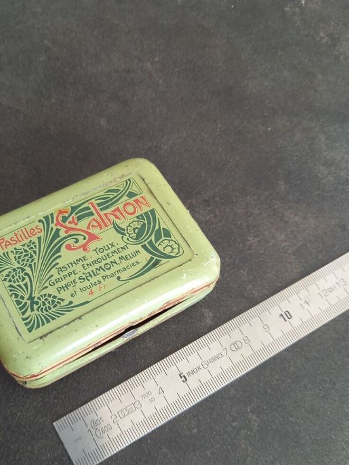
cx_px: 131
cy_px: 277
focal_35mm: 34
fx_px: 457
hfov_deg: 41.5
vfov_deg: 53.6
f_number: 1.8
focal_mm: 4.65
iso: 200
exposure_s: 1/50
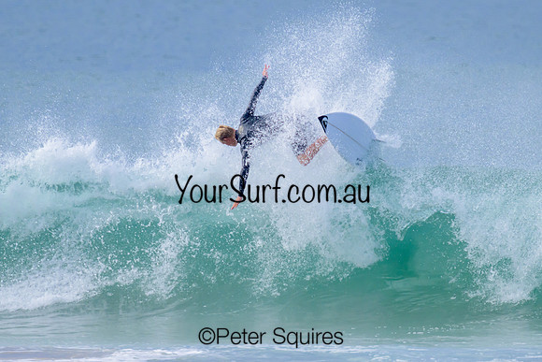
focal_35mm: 1098
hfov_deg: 1.9
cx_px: 293
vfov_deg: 1.3
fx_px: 16530
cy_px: 162
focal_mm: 800
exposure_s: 1/2000
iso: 1000
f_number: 11
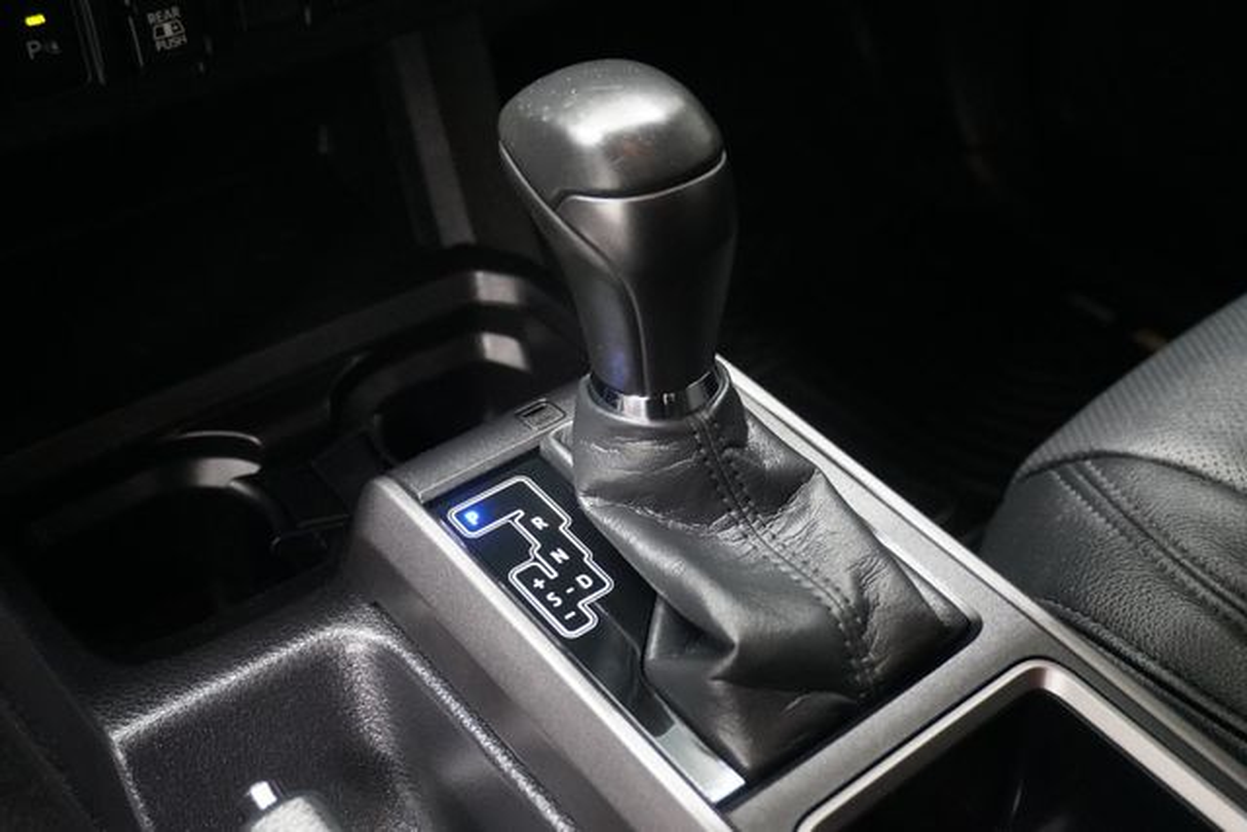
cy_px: 416
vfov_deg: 34.2
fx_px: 1351
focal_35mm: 39
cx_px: 624
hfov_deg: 49.5
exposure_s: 1/160
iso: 8000
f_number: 4.5
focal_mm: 26
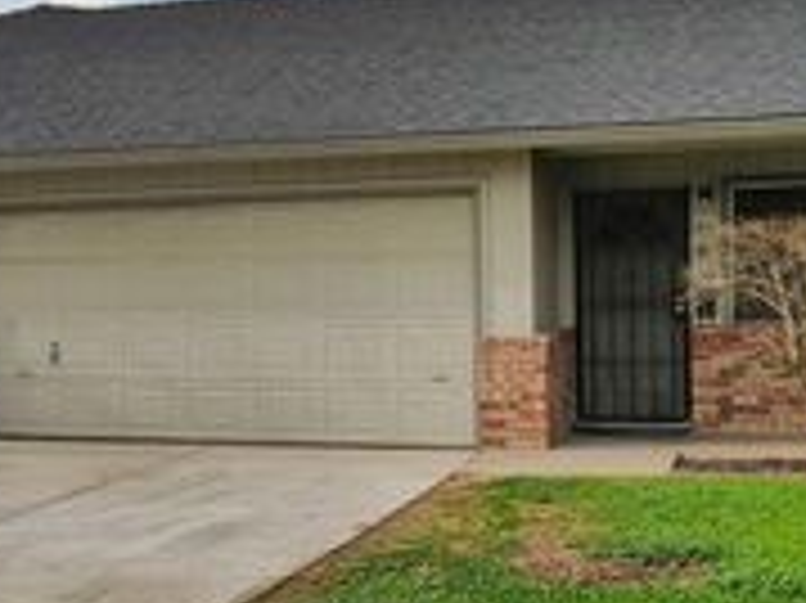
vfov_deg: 21.9
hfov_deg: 28.5
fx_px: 1559
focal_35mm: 67
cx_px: 189
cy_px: 322
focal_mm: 12
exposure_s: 1/200
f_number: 9
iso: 125
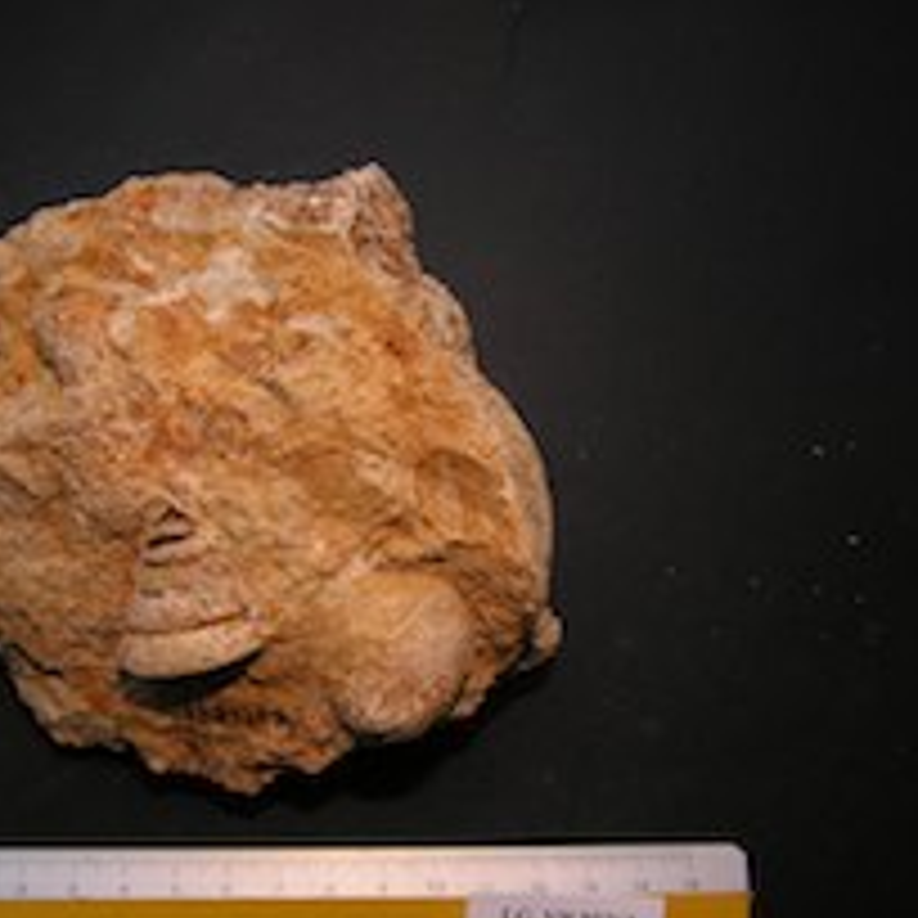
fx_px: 1200
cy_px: 603
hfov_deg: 41.6
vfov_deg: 41.4
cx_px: 351
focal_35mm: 40
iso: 50
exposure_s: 1/60.1
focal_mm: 6.1
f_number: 2.6
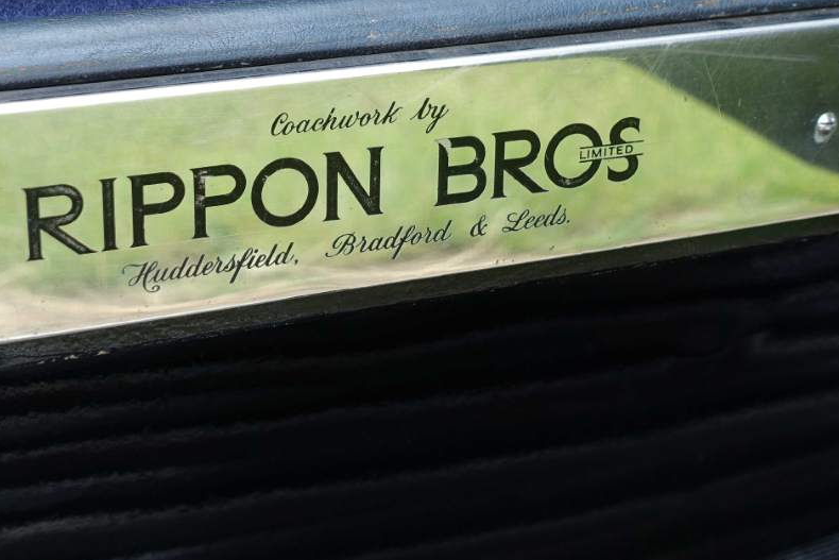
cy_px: 168
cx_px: 303
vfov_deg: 19.4
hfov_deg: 28.7
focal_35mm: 70
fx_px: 1632
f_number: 4
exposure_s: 1/100
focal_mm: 17.49
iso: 125
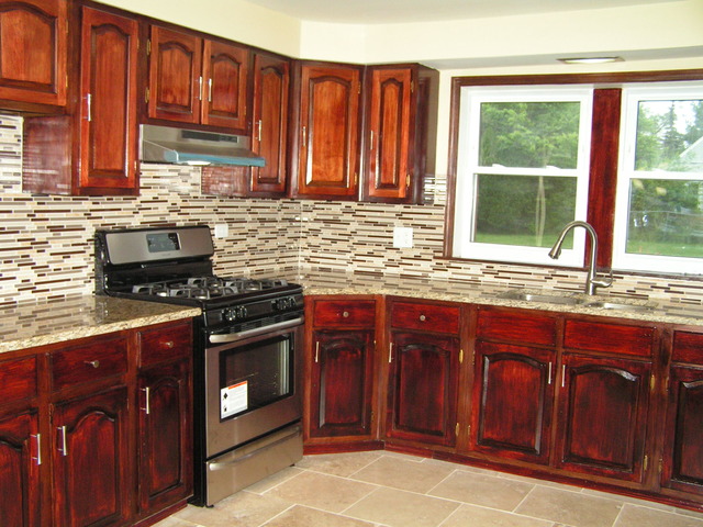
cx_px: 352
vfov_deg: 37.7
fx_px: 772
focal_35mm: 38
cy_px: 264
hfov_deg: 49.0
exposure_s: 1/250
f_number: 2.8
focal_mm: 6.3
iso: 200
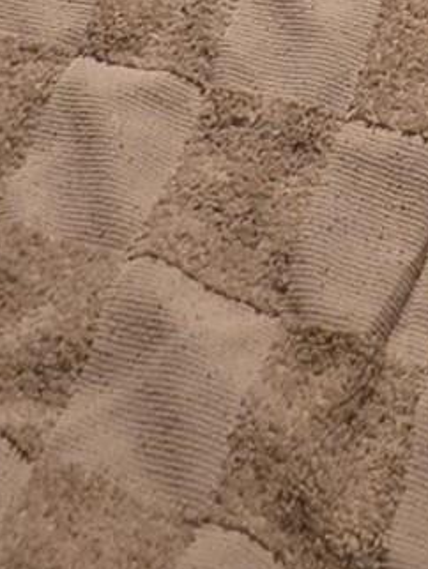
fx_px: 1531
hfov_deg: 15.0
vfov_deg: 10.5
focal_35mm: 93
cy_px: -1274
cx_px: 594
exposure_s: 1/60
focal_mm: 2.2
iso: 320
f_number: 1.9
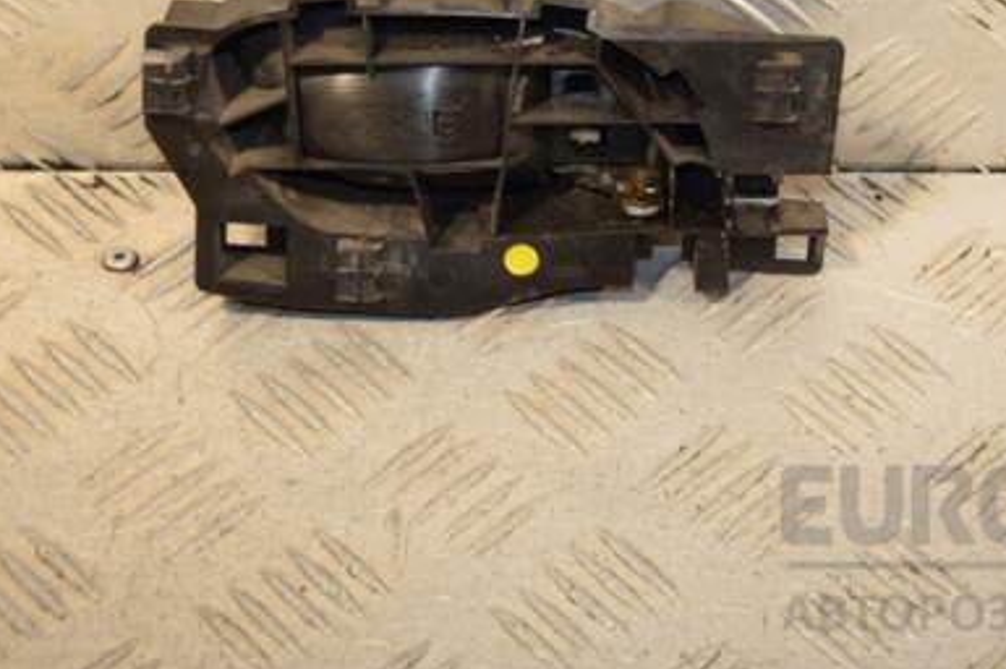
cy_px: 157
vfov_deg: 11.7
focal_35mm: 117
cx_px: 732
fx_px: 3267
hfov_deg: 17.4
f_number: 6.3
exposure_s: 1/200
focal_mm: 50
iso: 800
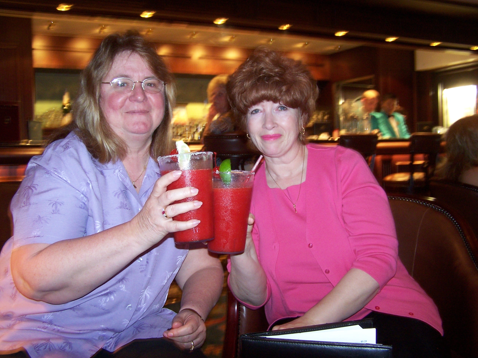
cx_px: 236
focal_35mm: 39
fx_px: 538
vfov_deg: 36.8
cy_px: 177
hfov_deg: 47.9
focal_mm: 6.3
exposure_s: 1/2
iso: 140
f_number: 2.8
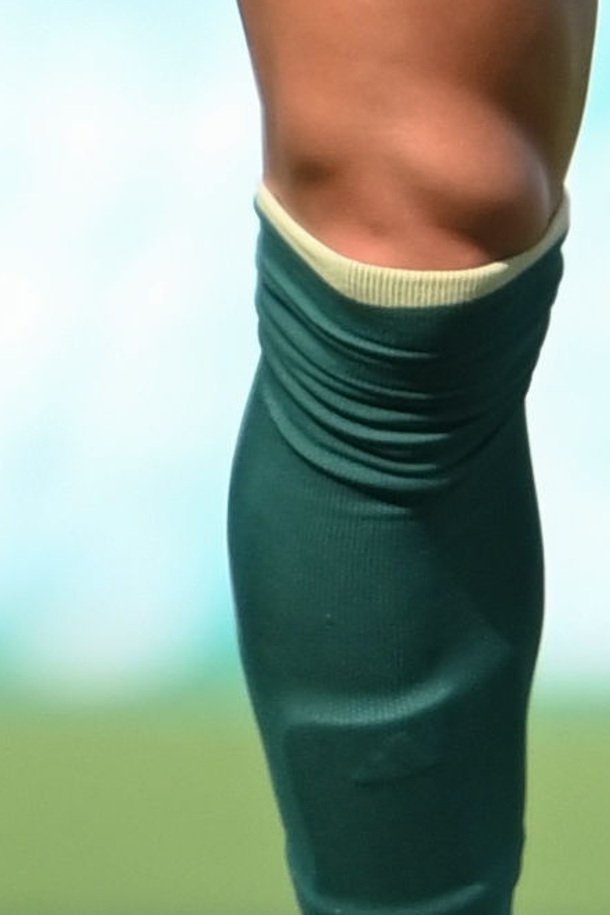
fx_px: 104861
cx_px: 800
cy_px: -756
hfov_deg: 0.3
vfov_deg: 0.5
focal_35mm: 4126
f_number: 4
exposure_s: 1/2000
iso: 720
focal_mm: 500
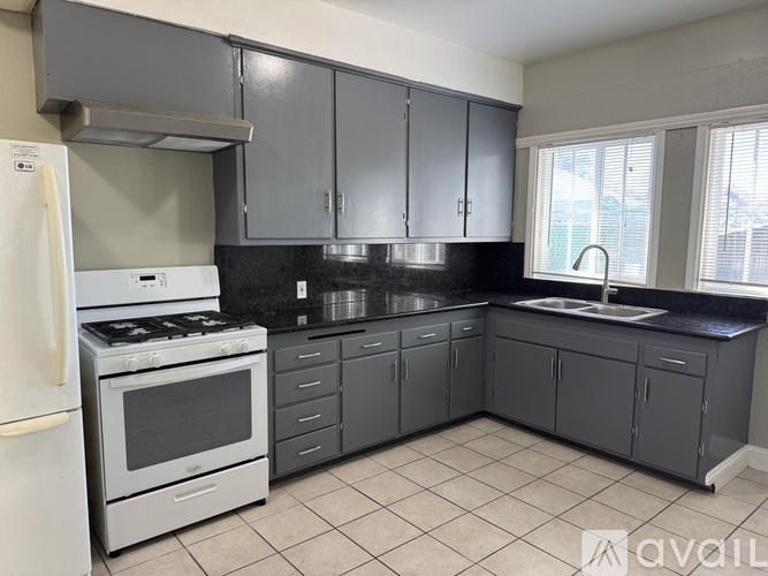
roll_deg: +0.0
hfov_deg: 71.6
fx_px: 532
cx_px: 384
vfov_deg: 56.8
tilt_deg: -6.8
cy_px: 288
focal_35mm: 24
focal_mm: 6.76
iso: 125
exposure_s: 1/60
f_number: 1.78
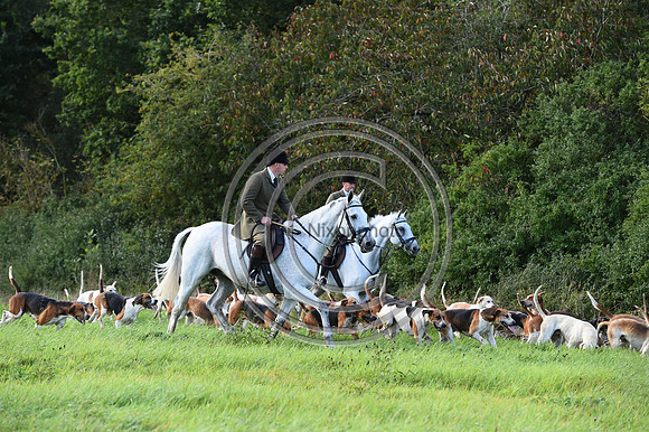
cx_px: 324
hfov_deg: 15.2
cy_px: 216
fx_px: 2432
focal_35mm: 135
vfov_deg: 10.1
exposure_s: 1/800
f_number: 5
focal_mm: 135
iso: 900
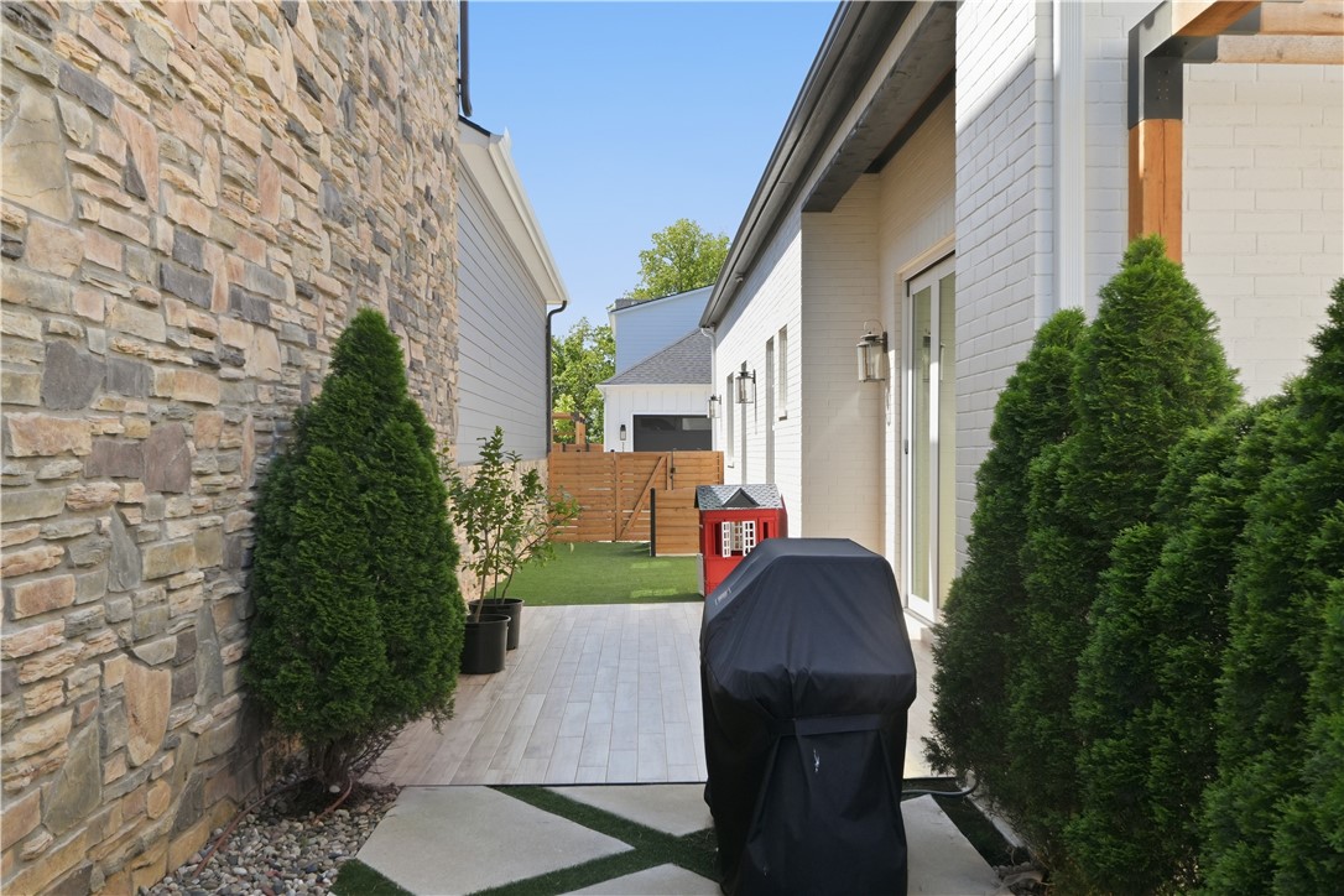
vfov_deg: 43.6
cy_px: 448
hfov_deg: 61.9
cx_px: 672
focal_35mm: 30
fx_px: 1120
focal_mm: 20
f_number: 9
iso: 320
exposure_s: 1/250
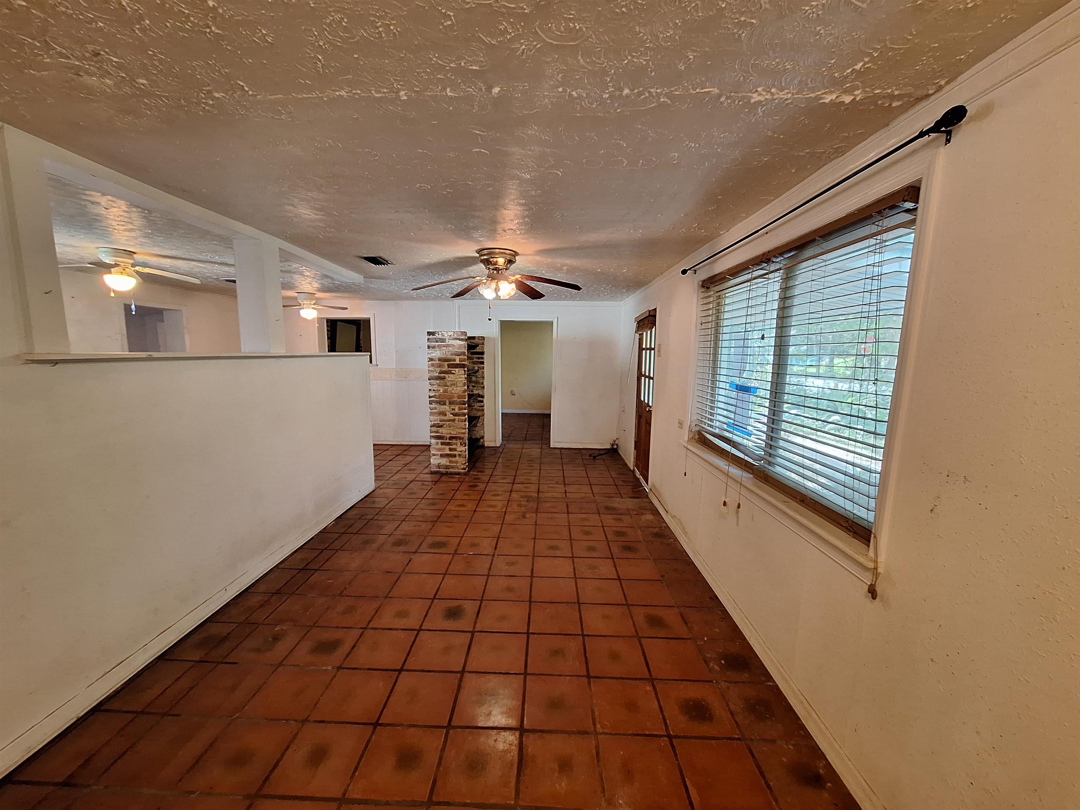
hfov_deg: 106.2
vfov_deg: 89.9
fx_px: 406
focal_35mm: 13
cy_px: 405
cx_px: 540
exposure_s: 1/24
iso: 160
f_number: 2.2
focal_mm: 1.74
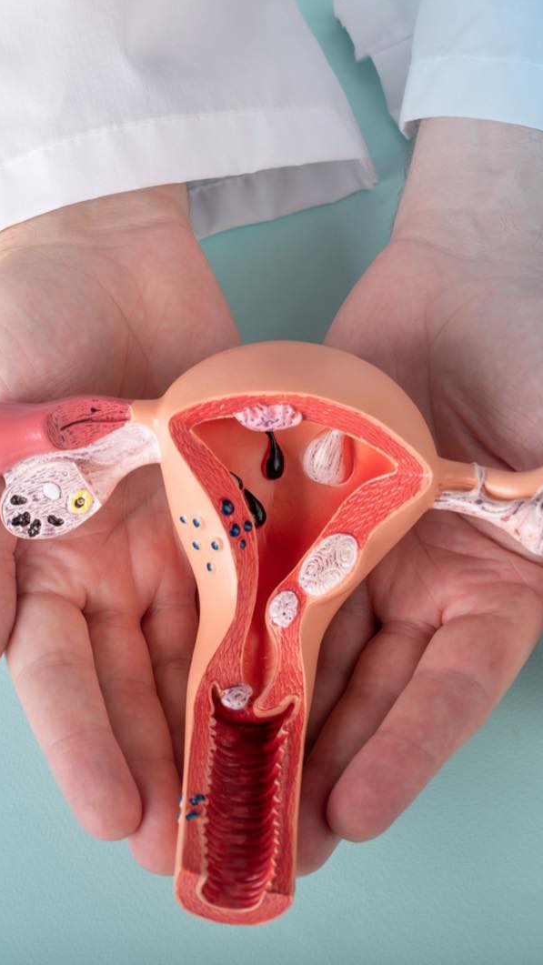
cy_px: 483
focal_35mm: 109
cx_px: 128
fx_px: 2789
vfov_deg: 19.6
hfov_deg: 11.1
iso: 100
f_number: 8
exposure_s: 1/200
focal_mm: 69
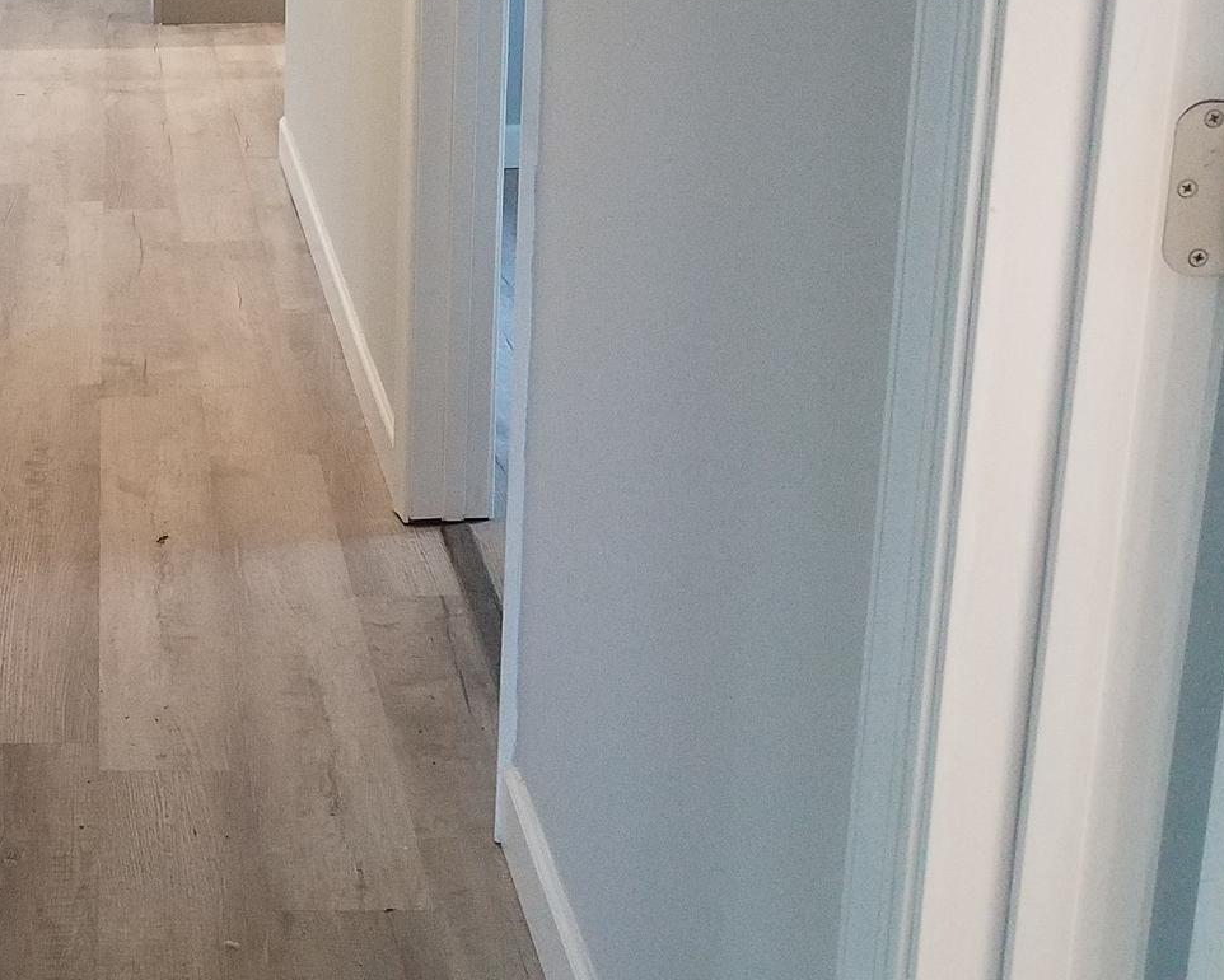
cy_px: 64
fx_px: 1957
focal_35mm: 54
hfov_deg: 32.6
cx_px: 79
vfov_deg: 27.0
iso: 160
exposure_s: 1/40
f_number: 1.7
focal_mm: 4.2
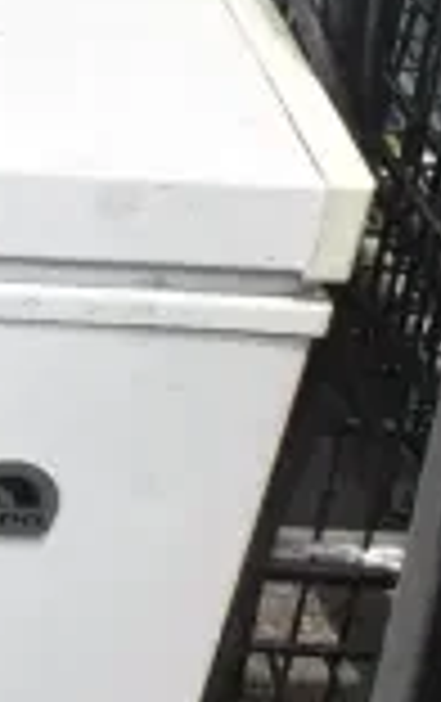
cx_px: -855
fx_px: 3085
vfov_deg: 12.9
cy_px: 153
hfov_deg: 7.3
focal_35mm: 161
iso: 1600
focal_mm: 18
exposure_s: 1/800
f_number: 14
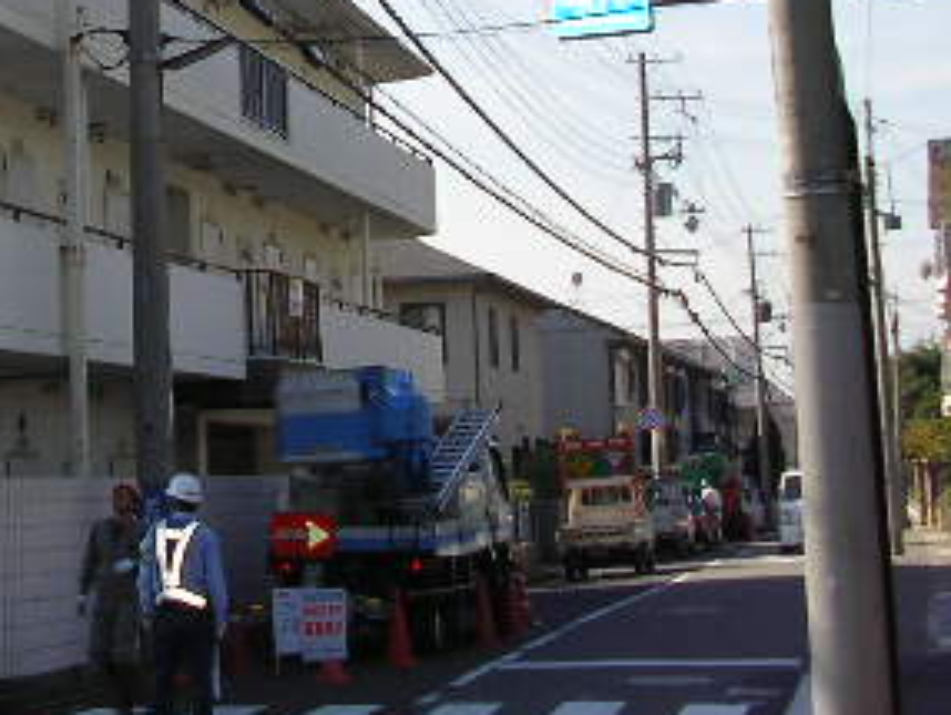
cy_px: 10
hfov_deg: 22.3
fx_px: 2337
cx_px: 50
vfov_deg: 17.0
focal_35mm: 85
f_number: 4.1
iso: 71
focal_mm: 5.8
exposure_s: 1/565
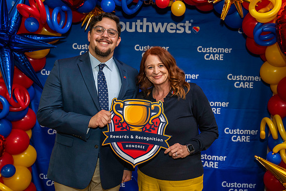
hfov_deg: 46.7
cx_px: 132
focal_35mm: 42
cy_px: 90
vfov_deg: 32.2
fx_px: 331
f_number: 4
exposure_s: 1/160
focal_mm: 38
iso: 1250
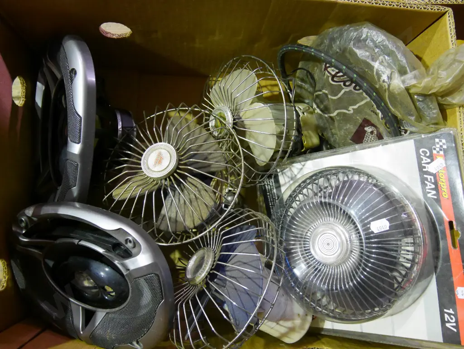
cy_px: 174
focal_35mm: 30
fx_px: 402
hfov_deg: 59.9
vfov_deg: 46.8
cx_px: 232
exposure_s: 1/30
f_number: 4
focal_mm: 15
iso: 3200
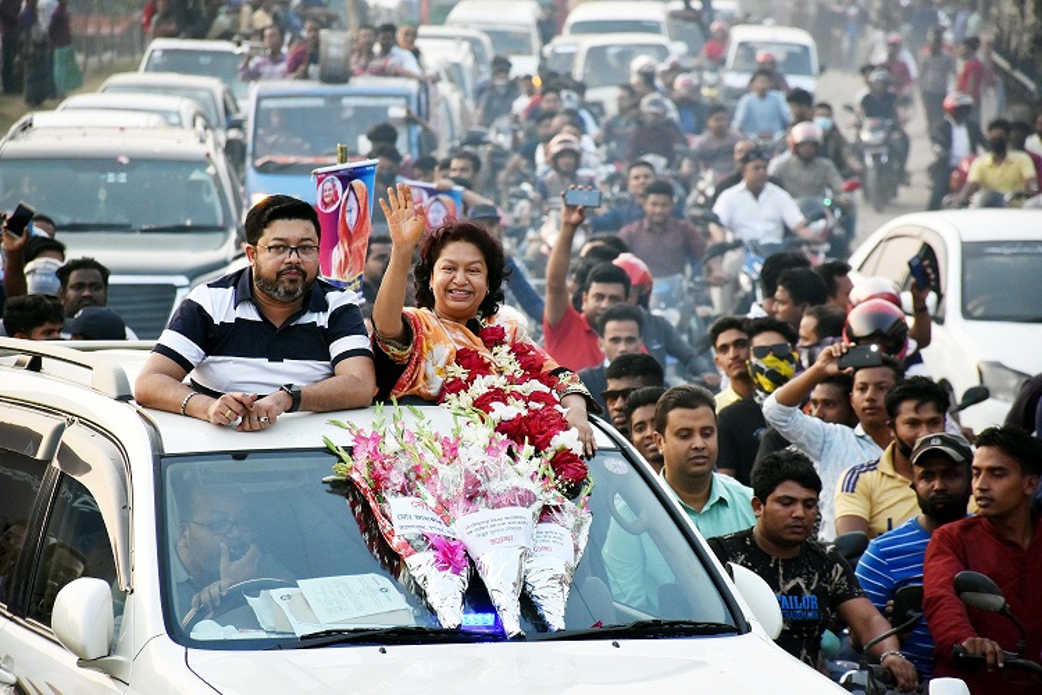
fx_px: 6078
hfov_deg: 9.8
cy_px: 348
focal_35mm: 210
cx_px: 521
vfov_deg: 6.5
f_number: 5.6
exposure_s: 1/500
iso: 800
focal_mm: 140
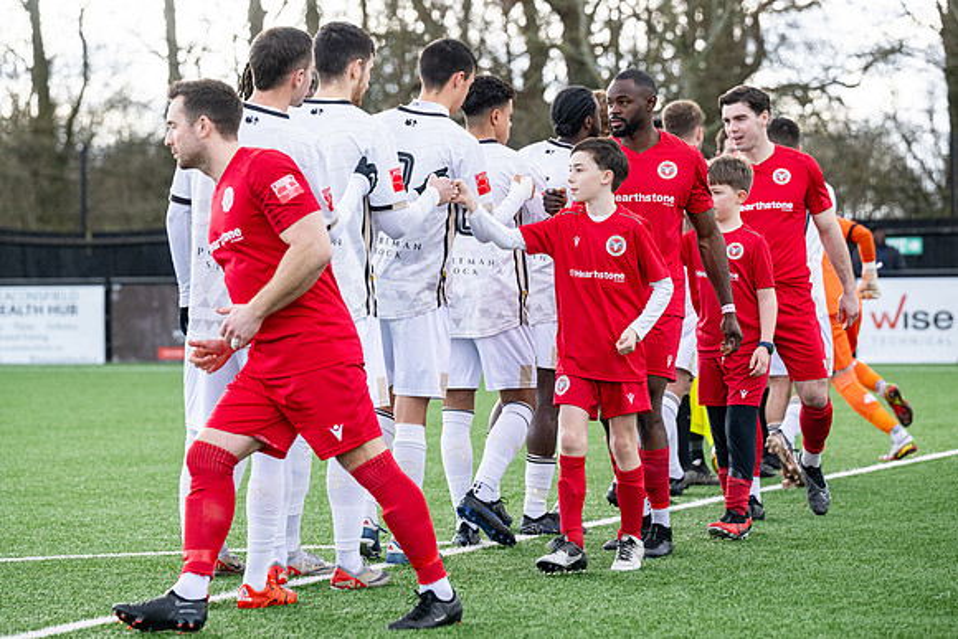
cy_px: 305
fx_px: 3345
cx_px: 502
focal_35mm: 126
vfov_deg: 10.9
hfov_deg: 16.3
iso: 800
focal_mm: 120
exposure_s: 1/1600
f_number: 4
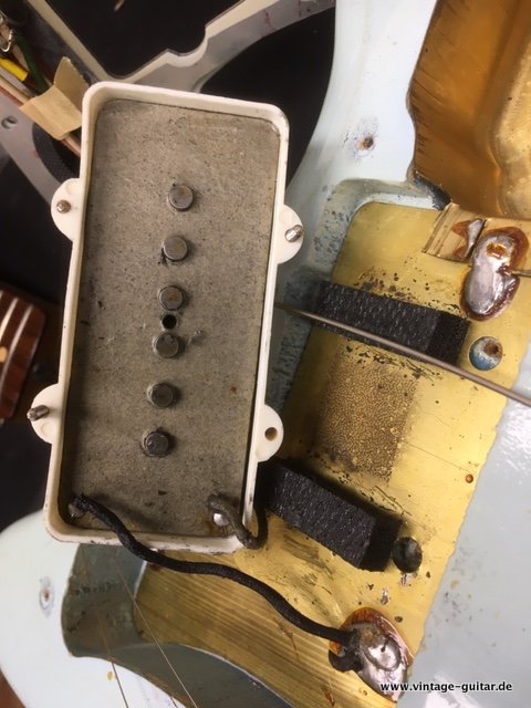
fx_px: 593
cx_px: 266
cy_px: 354
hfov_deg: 48.2
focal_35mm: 29
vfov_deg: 61.7
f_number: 2.2
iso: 40
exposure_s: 1/33
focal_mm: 4.15
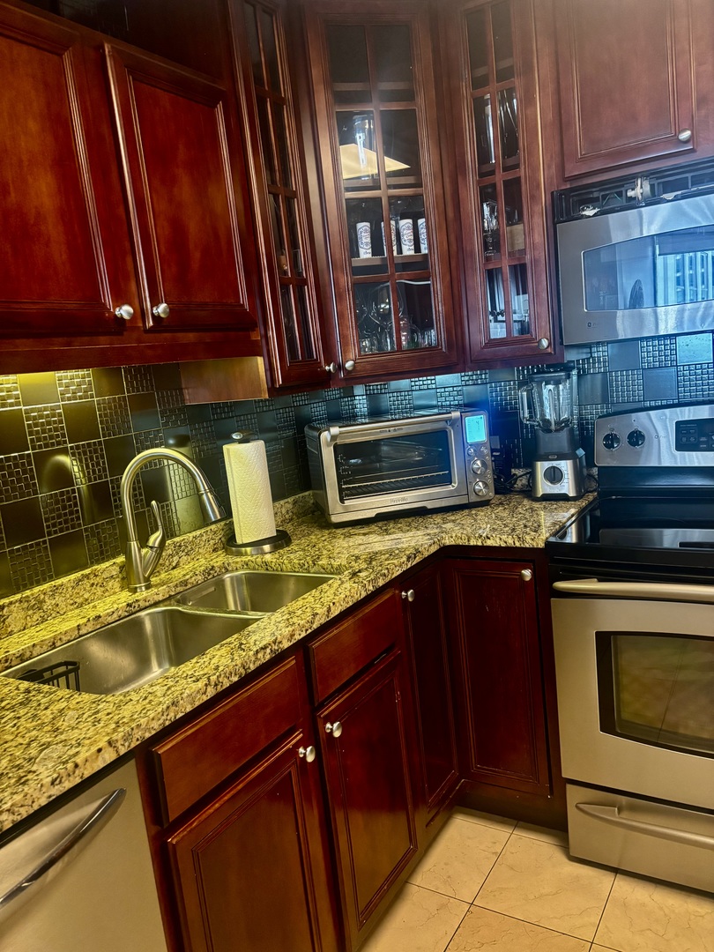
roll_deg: +6.5
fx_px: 715
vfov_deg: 67.3
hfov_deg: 53.1
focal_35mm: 26
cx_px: 357
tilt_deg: -9.0
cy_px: 476
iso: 400
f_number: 1.6
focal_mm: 5.96
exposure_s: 1/60
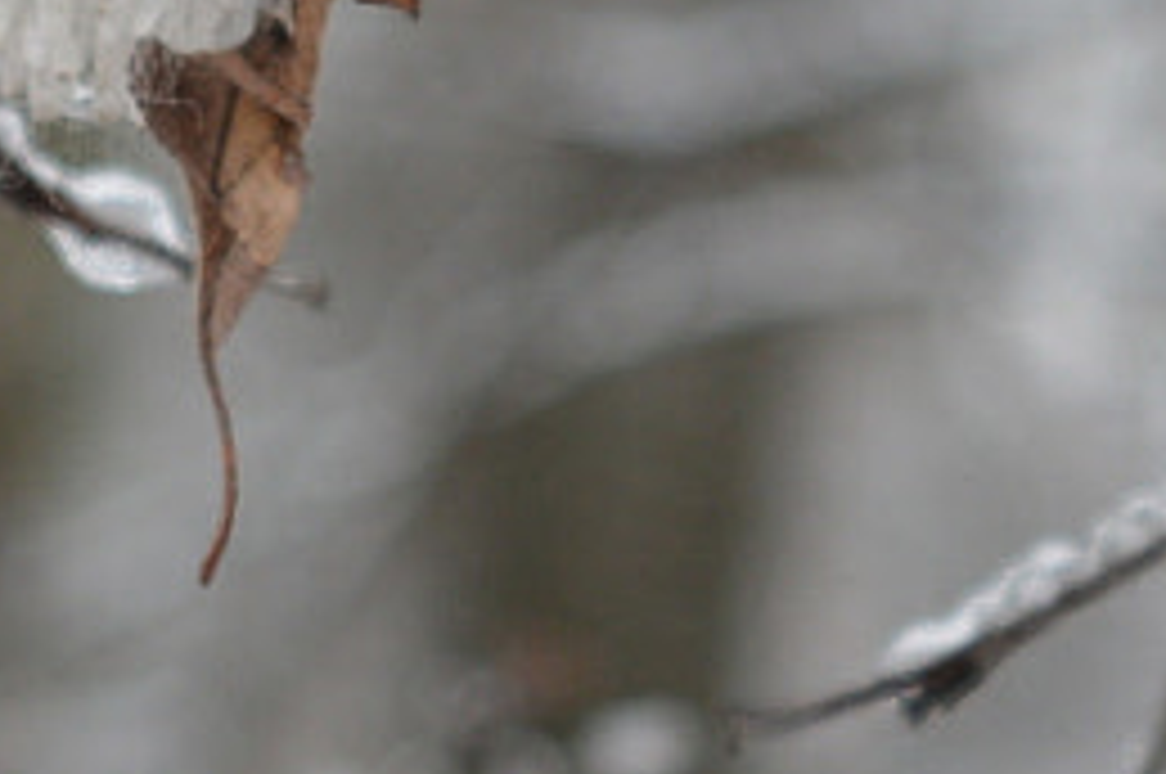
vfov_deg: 2.7
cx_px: -189
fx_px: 16500
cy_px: 176
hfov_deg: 4.0
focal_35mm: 510
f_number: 5.6
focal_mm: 55
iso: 140
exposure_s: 1/125
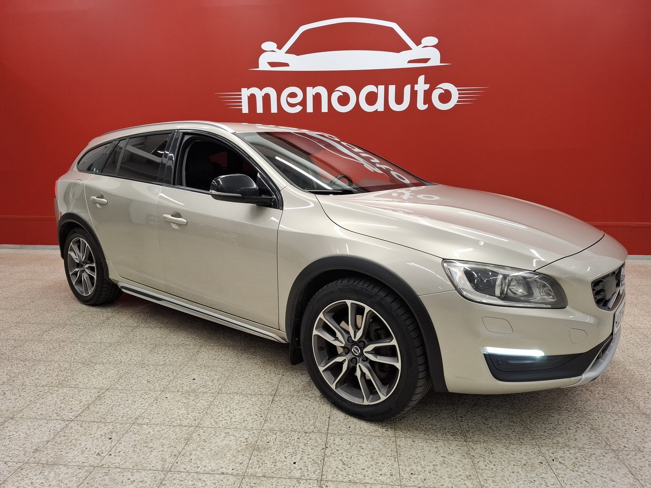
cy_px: 244
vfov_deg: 58.9
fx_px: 433
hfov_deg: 73.9
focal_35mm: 23
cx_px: 326
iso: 125
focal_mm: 5.54
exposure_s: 1/100
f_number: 1.8
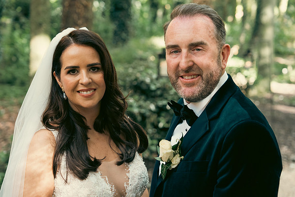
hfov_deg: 31.9
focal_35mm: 63
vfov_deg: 21.6
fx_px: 516
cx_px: 148
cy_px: 98
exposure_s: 1/250
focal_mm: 63
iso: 1250
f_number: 3.5
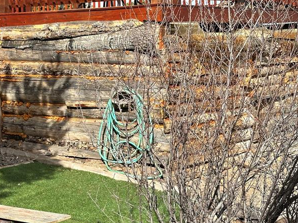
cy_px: 91
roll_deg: +3.7
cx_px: 91
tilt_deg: -3.1
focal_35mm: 83
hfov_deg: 23.4
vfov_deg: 17.8
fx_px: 715
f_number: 1.78
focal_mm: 6.86
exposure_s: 1/3155
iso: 64
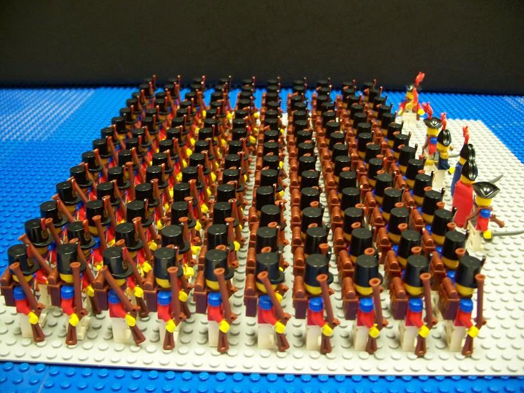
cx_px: 262
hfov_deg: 50.1
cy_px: 196
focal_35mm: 37
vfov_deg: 38.7
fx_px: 560
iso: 400
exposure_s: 1/15
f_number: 2.8
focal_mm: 7.8
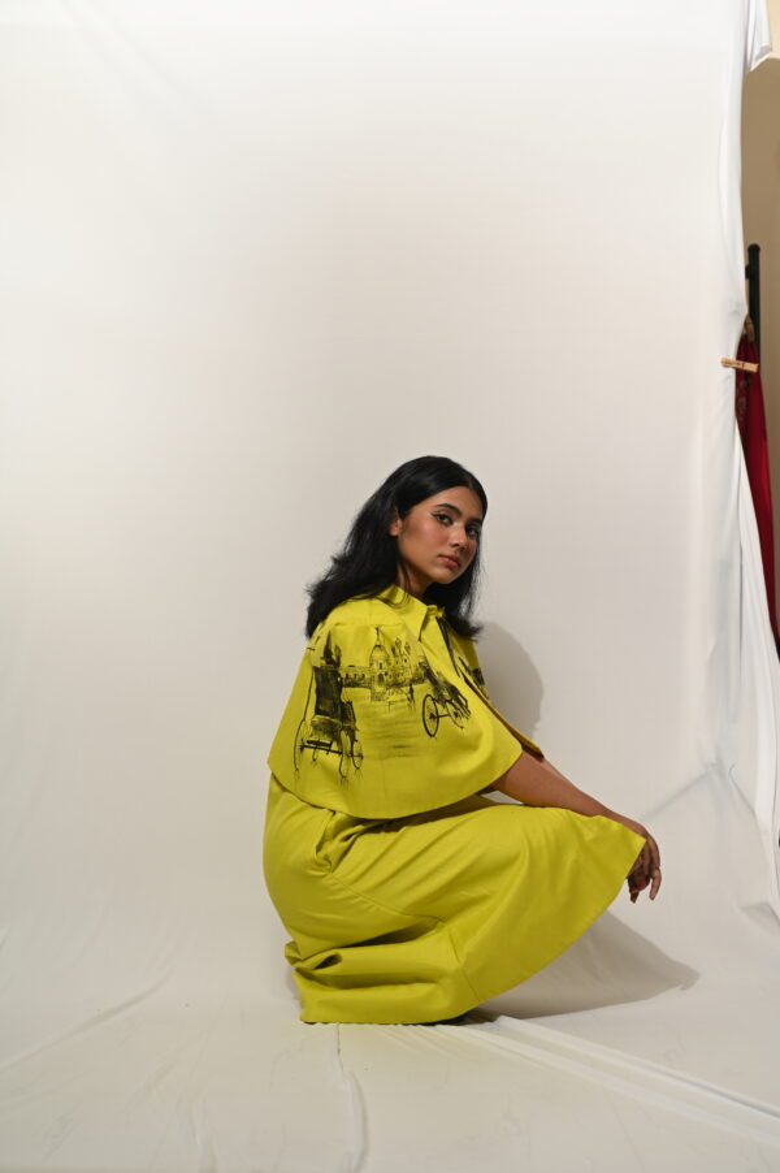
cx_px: 390
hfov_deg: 27.0
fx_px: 1627
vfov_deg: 39.6
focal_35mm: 50
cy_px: 586
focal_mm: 50
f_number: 4
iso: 100
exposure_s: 1/160
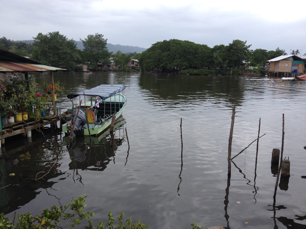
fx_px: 309
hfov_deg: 52.6
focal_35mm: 35
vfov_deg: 40.7
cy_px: 114
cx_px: 153
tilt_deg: -12.7
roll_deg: +0.0
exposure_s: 1/905
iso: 50
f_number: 2.4
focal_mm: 4.28
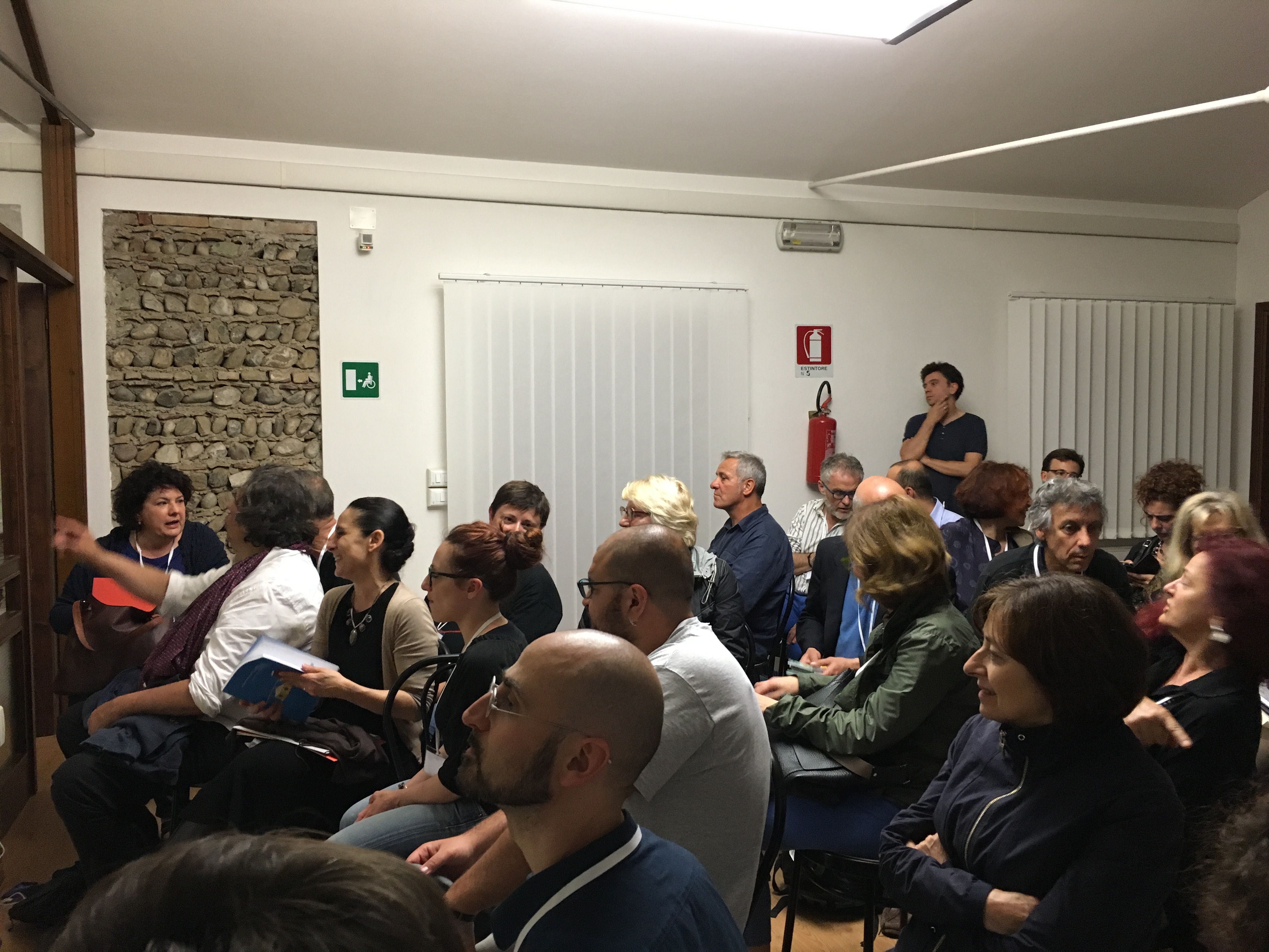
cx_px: 634
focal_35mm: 29
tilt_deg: -3.8
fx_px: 1063
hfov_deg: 61.7
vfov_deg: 48.2
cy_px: 476
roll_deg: -0.2
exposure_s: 1/20
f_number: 2.2
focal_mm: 4.15
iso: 200
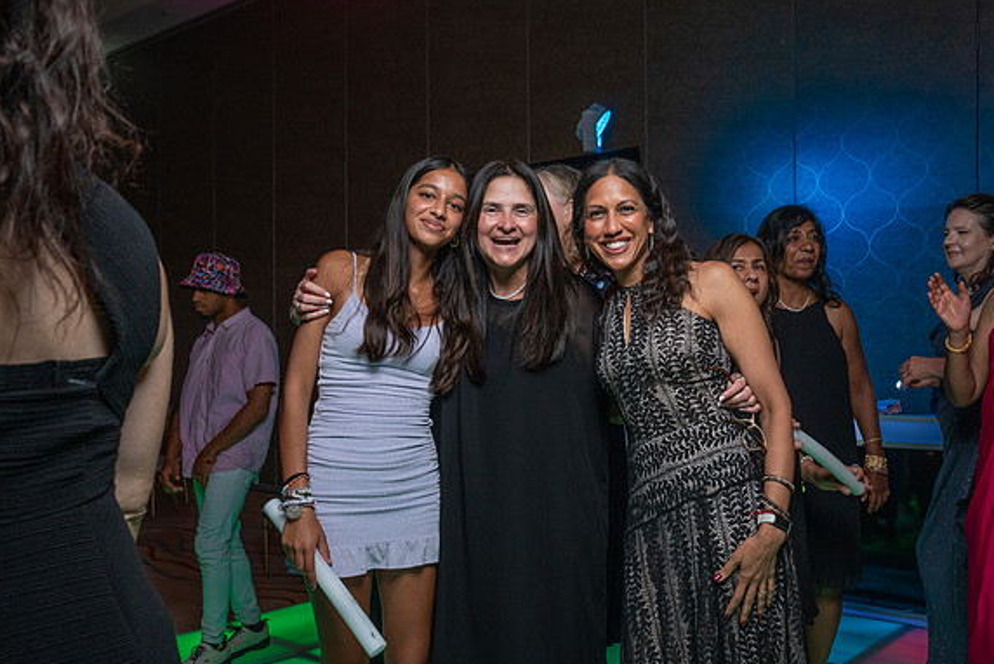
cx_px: 521
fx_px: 967
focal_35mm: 35
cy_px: 345
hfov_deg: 54.4
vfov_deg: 37.9
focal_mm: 32
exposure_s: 1/200
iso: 2000
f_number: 5.6
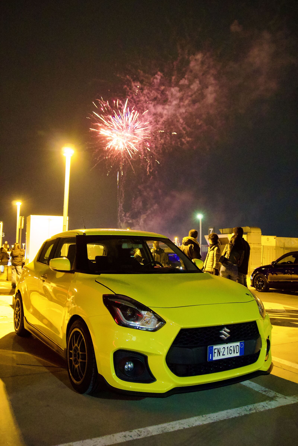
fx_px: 372
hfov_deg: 43.6
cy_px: 223
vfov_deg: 61.9
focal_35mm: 30
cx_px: 149
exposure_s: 1/10
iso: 6400
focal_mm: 20
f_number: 4
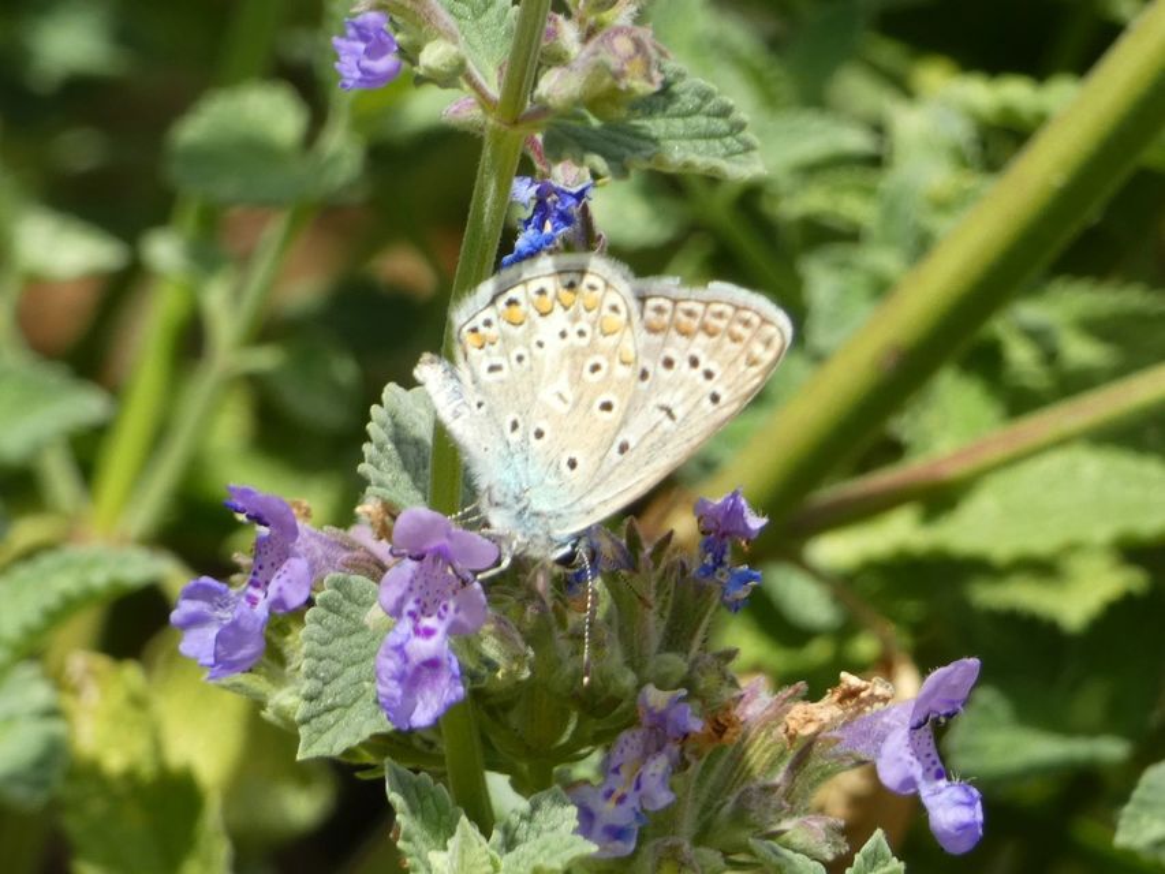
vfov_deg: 4.5
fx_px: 11074
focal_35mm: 329
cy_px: 437
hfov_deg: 6.0
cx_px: 582
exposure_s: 1/125
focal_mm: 58.9
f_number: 5.6
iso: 80
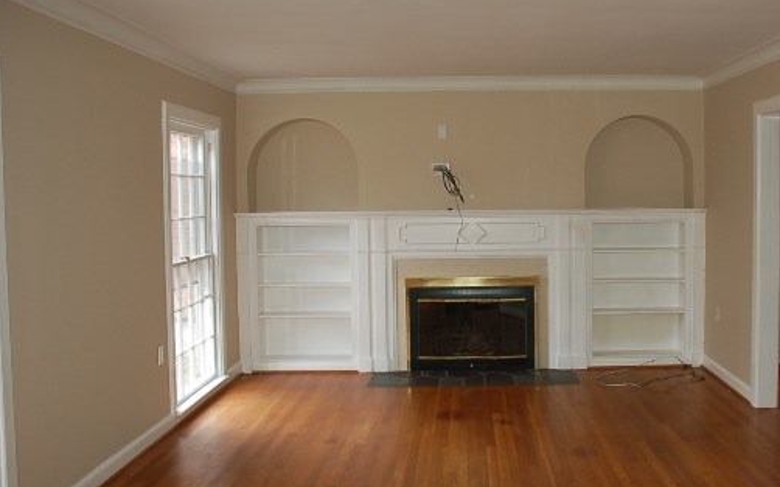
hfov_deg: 50.0
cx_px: 482
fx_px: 828
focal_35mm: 39
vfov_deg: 32.7
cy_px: 226
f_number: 3.8
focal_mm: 20
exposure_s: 1/60
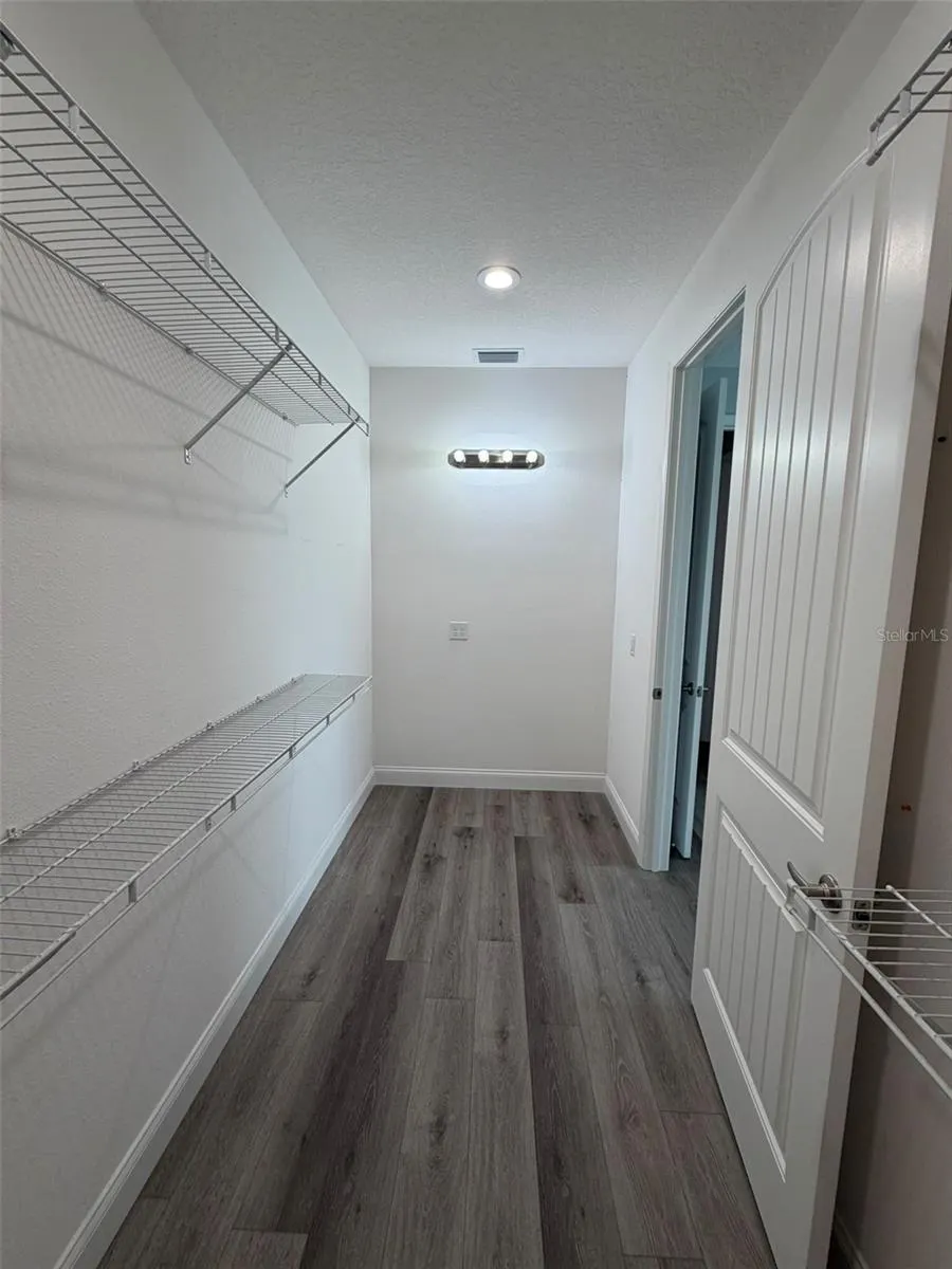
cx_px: 476
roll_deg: -0.2
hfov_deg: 85.7
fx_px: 513
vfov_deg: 102.1
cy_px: 634
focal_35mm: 14
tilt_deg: -4.2
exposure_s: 1/120
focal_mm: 2.22
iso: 64
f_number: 2.2
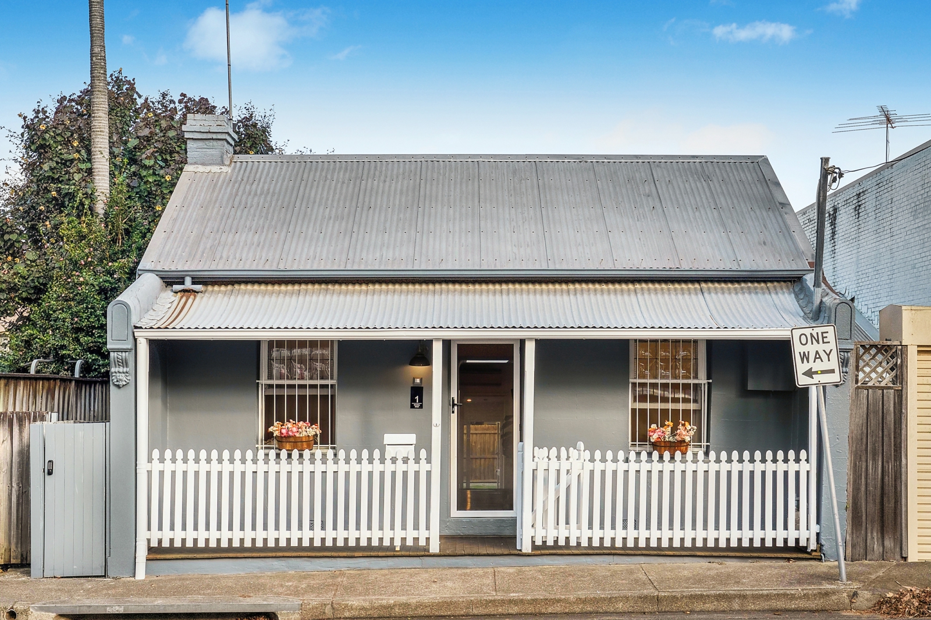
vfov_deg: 29.9
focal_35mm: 45
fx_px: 1163
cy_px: 310
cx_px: 466
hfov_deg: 43.6
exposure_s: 1/1250
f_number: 11
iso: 800
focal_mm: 45
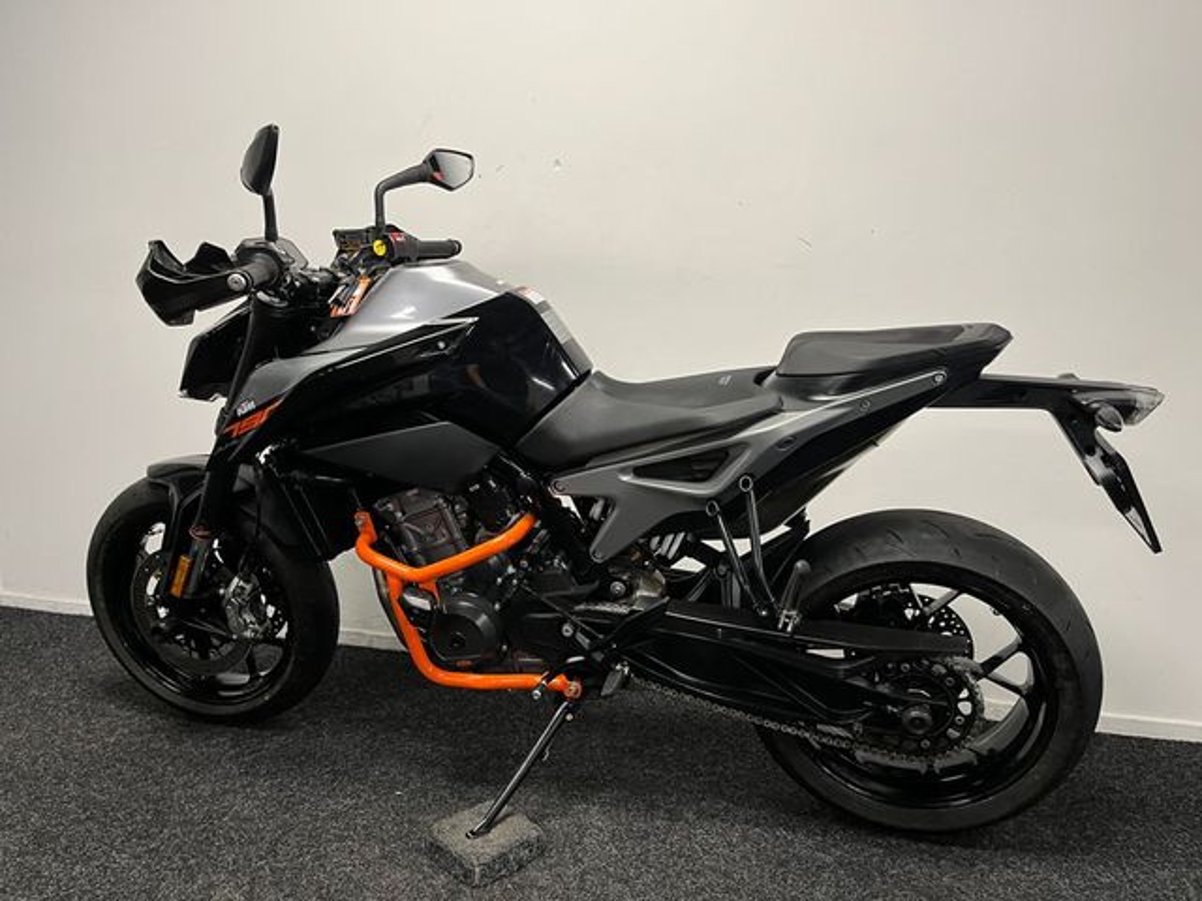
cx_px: 601
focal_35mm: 26
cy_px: 450
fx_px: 903
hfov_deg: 67.3
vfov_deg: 53.1
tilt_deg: -8.6
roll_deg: -1.5
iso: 100
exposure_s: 1/50
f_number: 1.6
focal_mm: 5.1
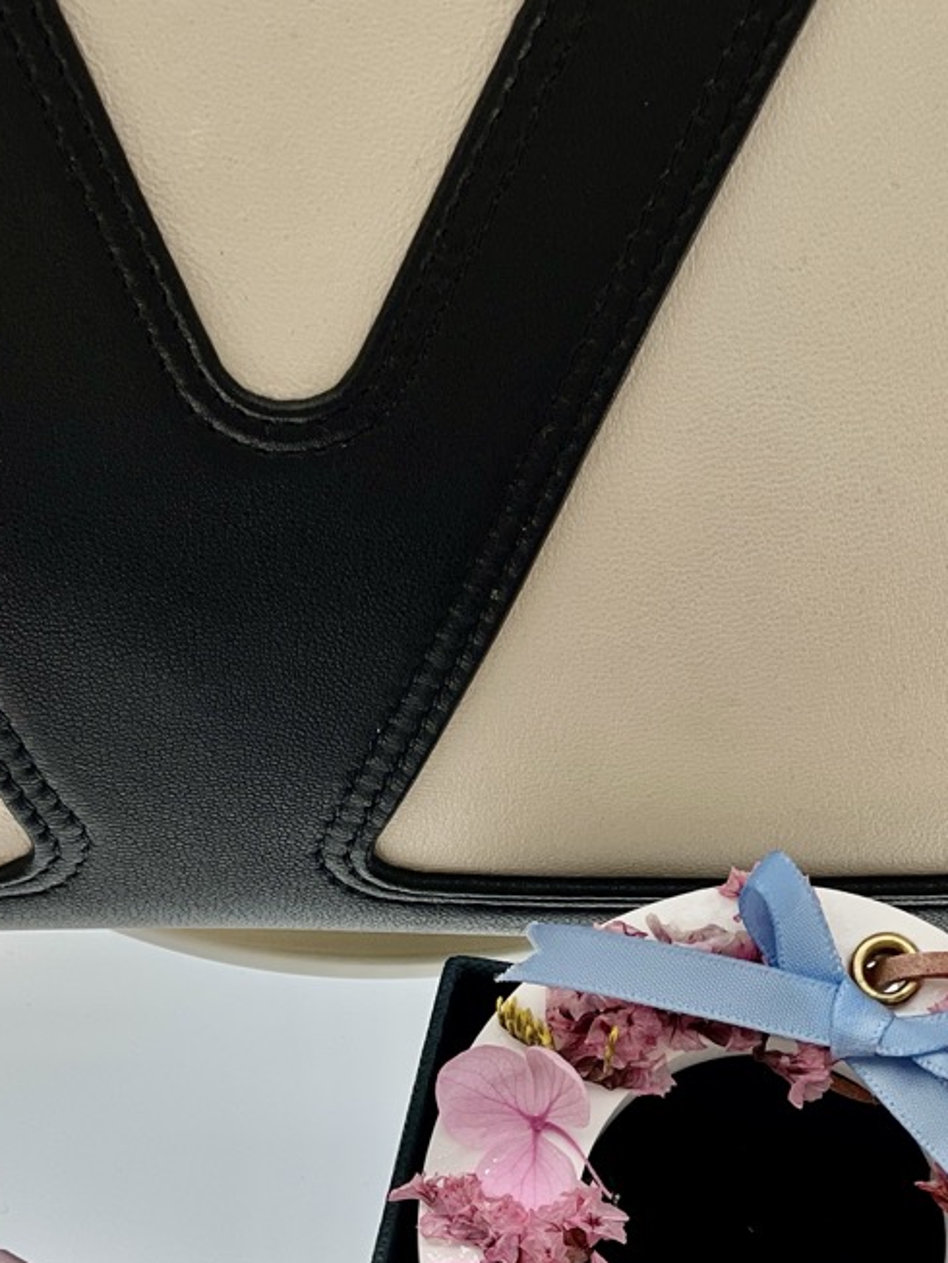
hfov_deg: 9.8
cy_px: 959
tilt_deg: -56.4
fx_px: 5512
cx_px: 313
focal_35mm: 151
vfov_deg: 13.0
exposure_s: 1/119
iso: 20
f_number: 2.8
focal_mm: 9
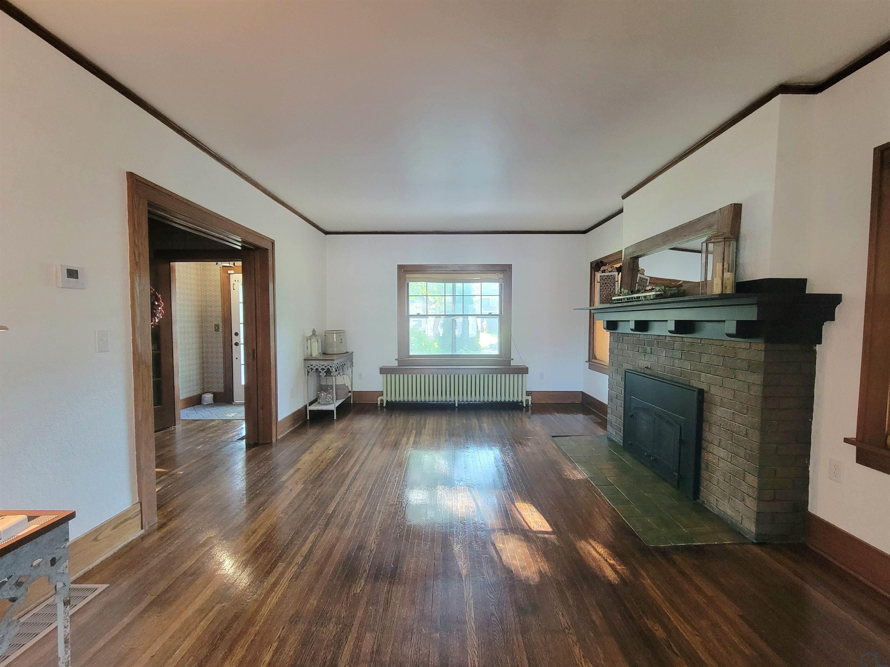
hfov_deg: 106.2
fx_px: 334
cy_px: 334
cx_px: 445
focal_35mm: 13
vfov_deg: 89.9
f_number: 2.2
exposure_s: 1/60.2
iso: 400
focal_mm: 2.2
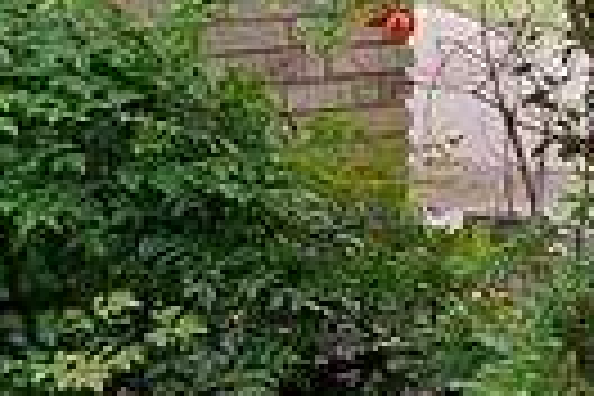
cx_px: 1809
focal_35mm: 116
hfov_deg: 11.0
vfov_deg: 11.4
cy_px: -162
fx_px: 1914
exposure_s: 1/15
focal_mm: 15
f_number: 9
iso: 640
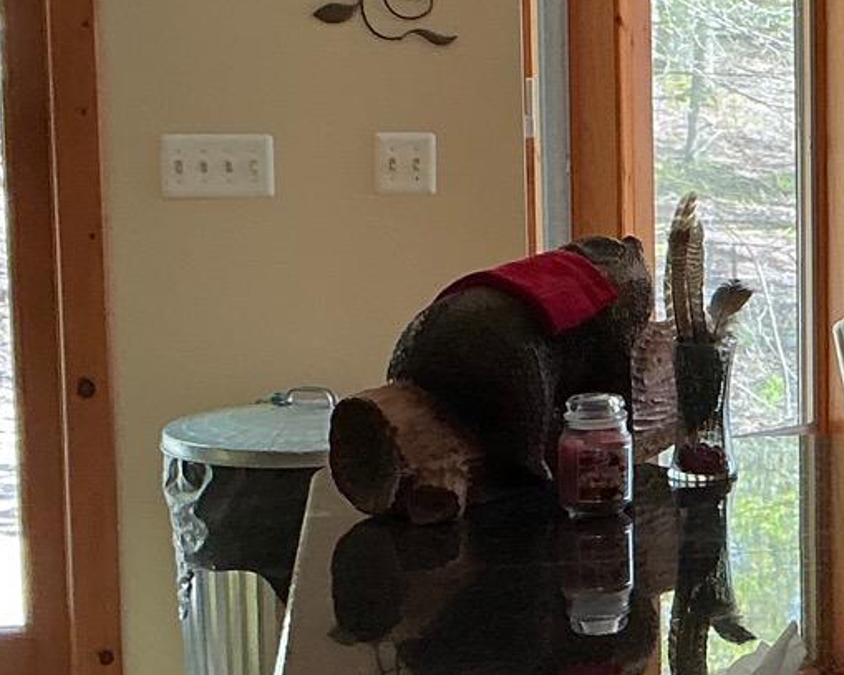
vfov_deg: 14.0
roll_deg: -0.9
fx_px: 2747
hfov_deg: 16.0
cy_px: 269
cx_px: 1282
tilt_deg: -6.7
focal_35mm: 110
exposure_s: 1/67
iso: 64
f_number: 1.8
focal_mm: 3
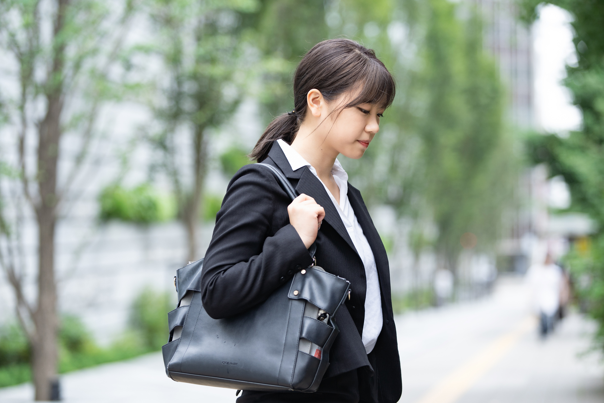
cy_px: 202
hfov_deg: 17.8
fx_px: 1929
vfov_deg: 11.9
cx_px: 302
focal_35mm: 115
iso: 400
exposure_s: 1/200
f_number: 3.2
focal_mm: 115
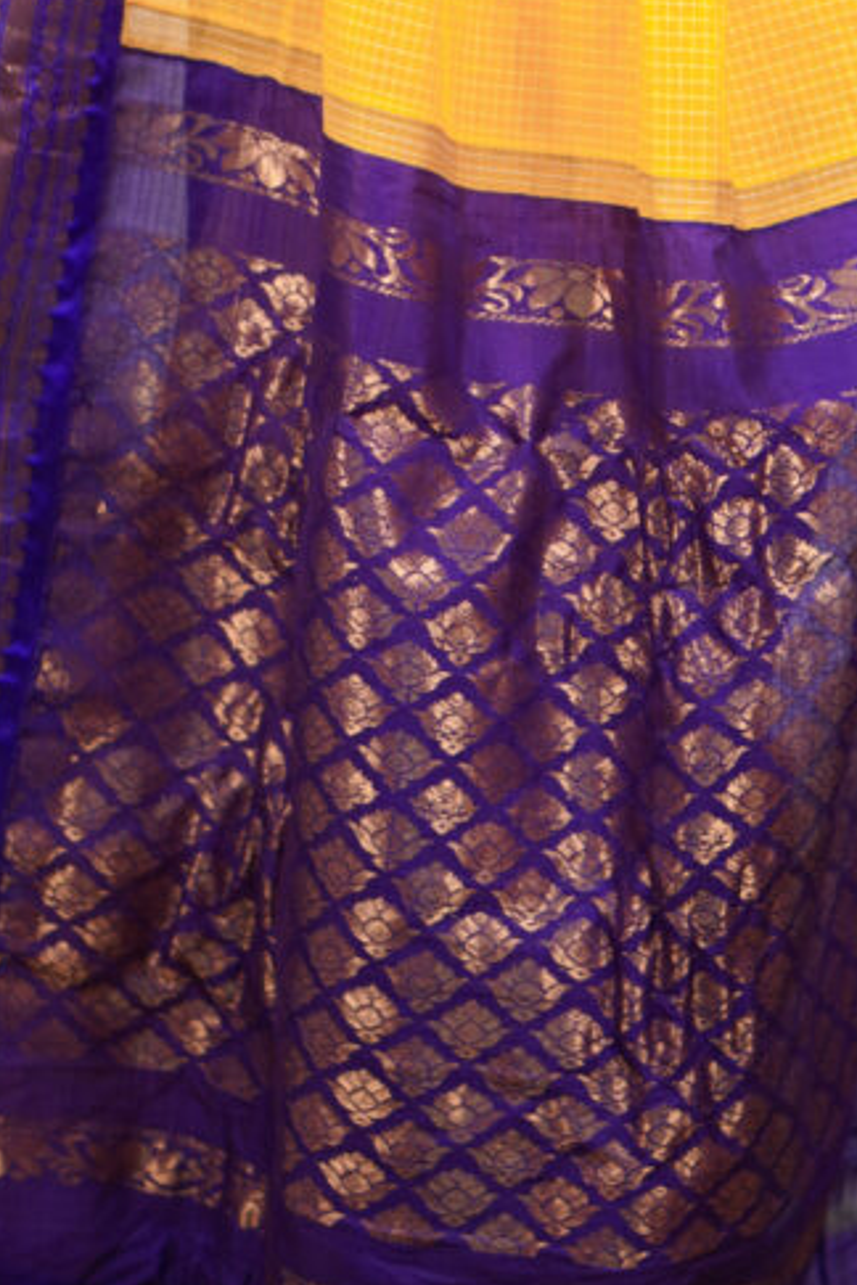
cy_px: -79
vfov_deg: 23.2
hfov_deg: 16.4
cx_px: 518
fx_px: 2964
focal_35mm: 83
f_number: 8
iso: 100
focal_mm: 35
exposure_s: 1/160
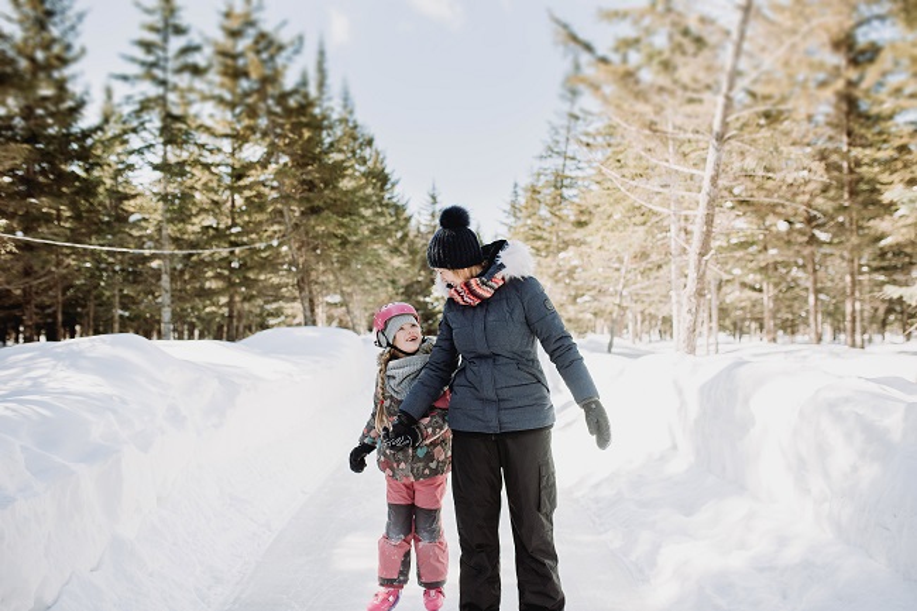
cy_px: 306
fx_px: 891
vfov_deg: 37.8
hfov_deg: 54.4
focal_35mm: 35
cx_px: 458
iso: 200
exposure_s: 1/4000
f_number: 2
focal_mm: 35
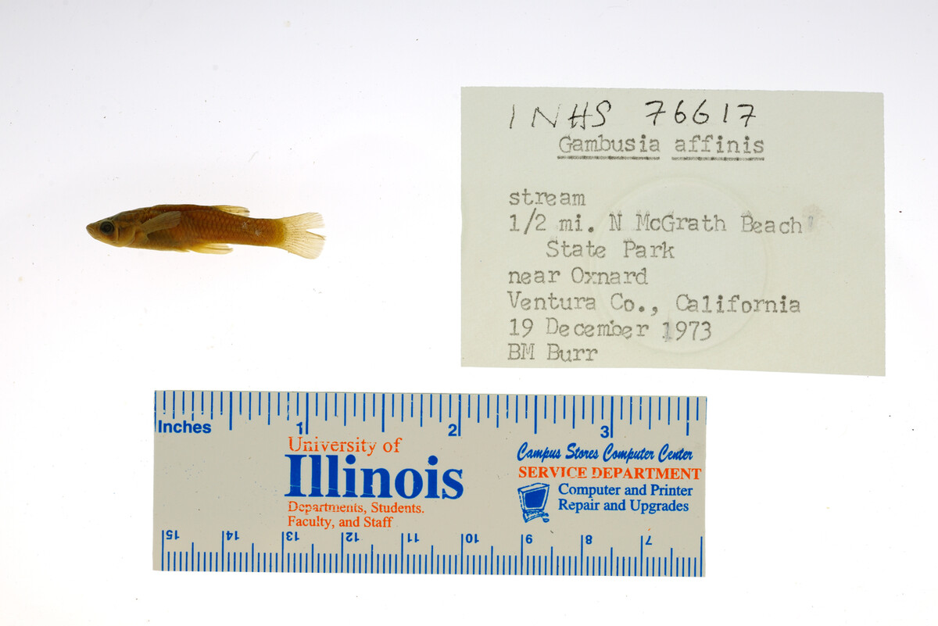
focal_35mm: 60
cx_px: 469
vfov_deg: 22.6
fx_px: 1564
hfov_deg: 33.4
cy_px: 313
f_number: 10
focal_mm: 60
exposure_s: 1/200
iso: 100
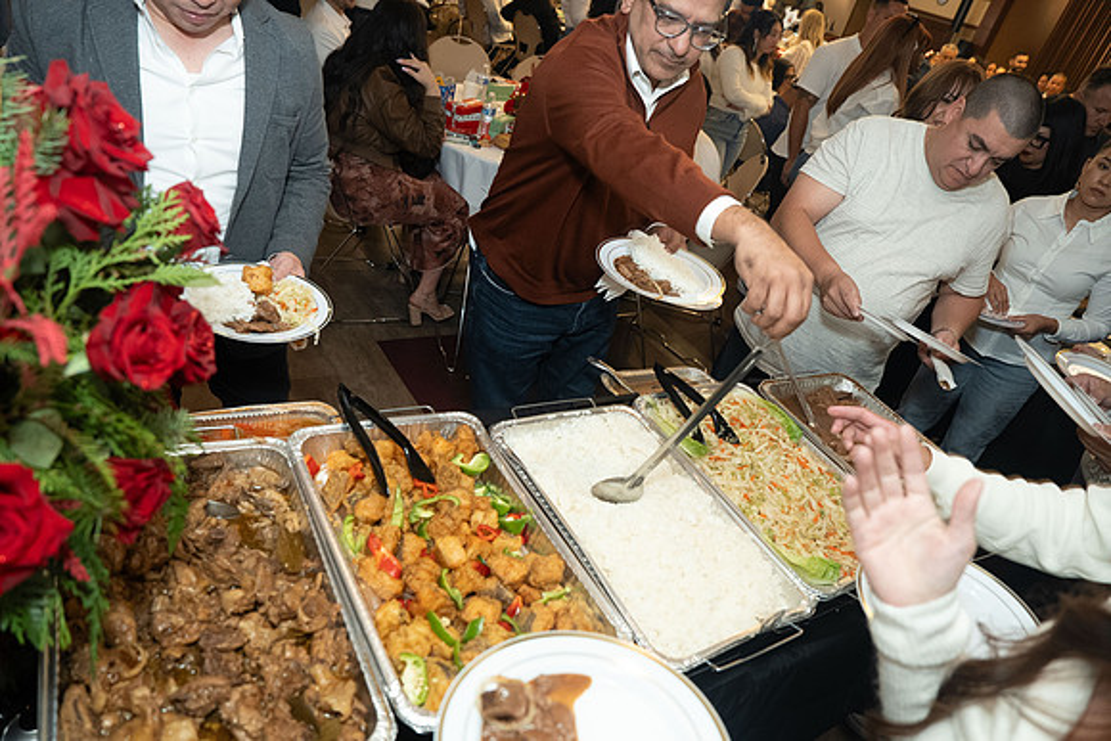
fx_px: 741
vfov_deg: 53.2
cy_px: 370
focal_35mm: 24
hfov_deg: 73.7
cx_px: 556
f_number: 3.5
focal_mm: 24
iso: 1600
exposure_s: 1/100
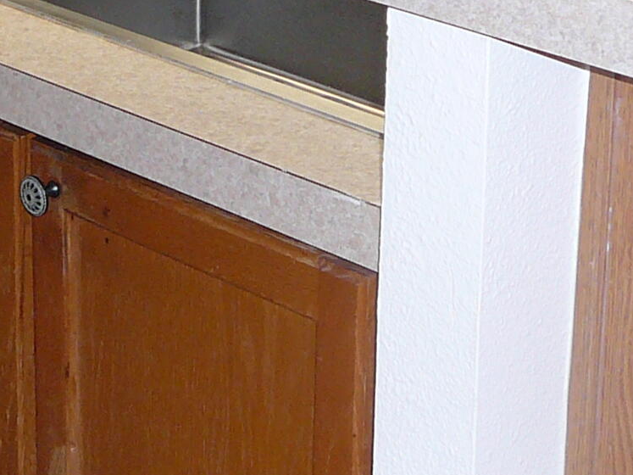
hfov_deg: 16.4
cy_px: -21
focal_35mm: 120
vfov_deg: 12.2
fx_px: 2194
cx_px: 216
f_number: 2.8
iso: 125
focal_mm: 5.2
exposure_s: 1/30
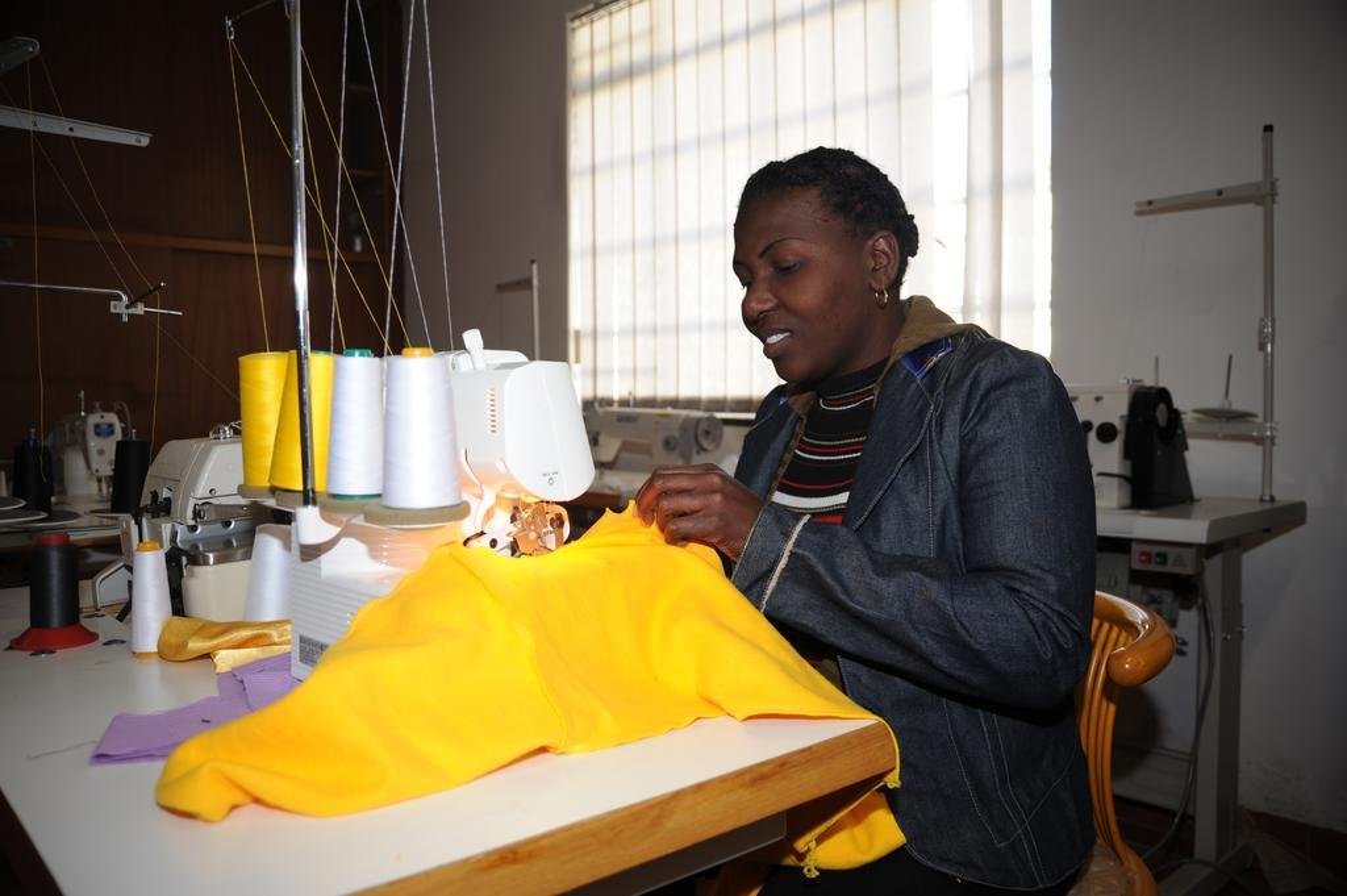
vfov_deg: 46.3
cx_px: 674
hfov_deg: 65.5
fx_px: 1047
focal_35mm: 28
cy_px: 448
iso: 250
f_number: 5
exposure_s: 1/60
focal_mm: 28
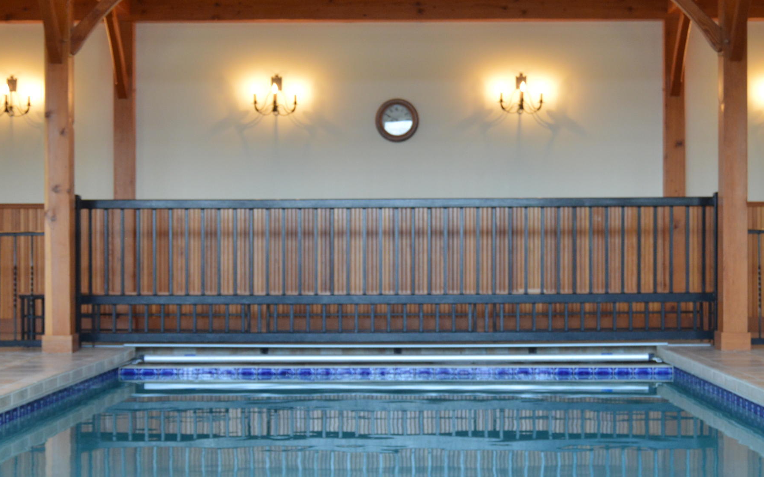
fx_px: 1395
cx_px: 395
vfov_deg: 19.4
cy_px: 253
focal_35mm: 67
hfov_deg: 30.6
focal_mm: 26
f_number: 4
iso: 640
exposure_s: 1/60
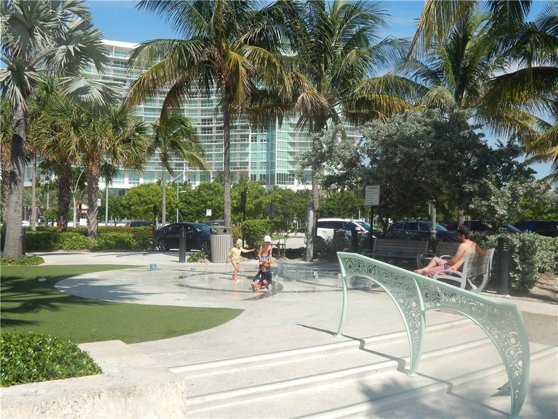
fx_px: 613
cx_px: 279
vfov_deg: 37.7
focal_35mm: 38
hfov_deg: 49.0
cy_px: 210
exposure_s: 1/500
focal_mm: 6.8
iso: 125
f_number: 6.9
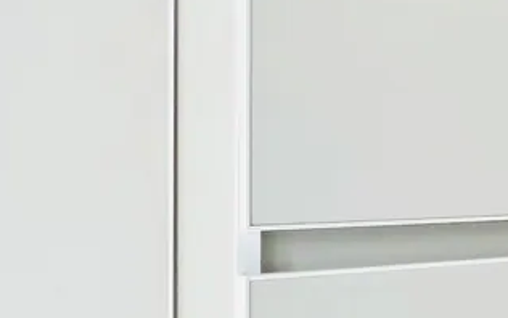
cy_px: 165
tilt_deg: -0.6
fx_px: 845
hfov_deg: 17.5
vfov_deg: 21.3
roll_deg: +0.2
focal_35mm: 61
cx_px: 1096
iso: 50
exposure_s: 1/99
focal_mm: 1.57
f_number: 1.8
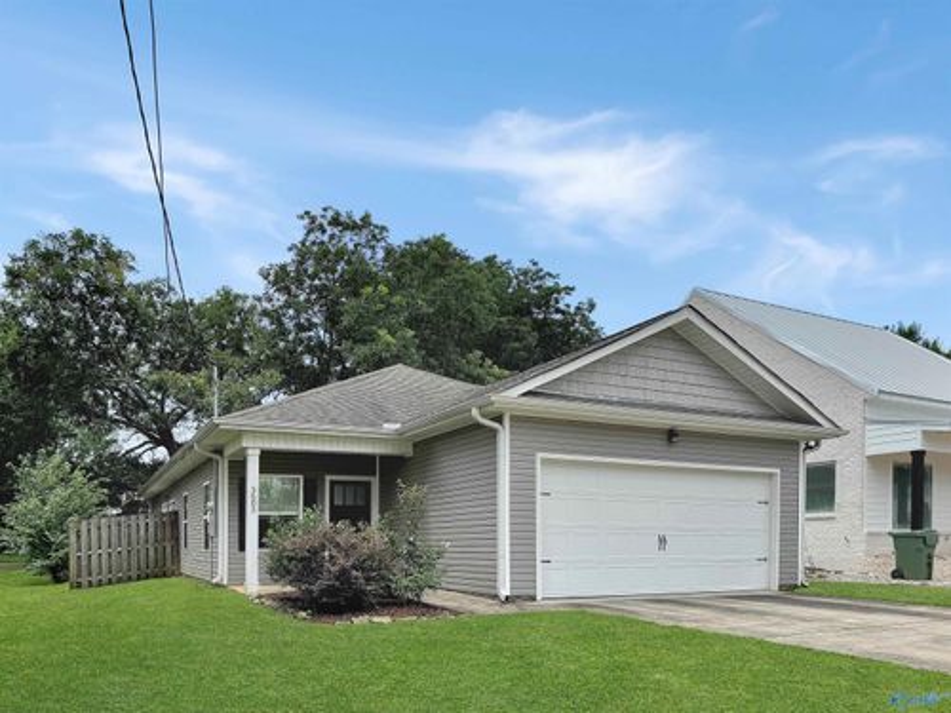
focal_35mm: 24
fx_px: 659
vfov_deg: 56.8
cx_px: 476
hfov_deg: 71.6
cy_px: 356
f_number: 1.78
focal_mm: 6.76
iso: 80
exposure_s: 1/4608
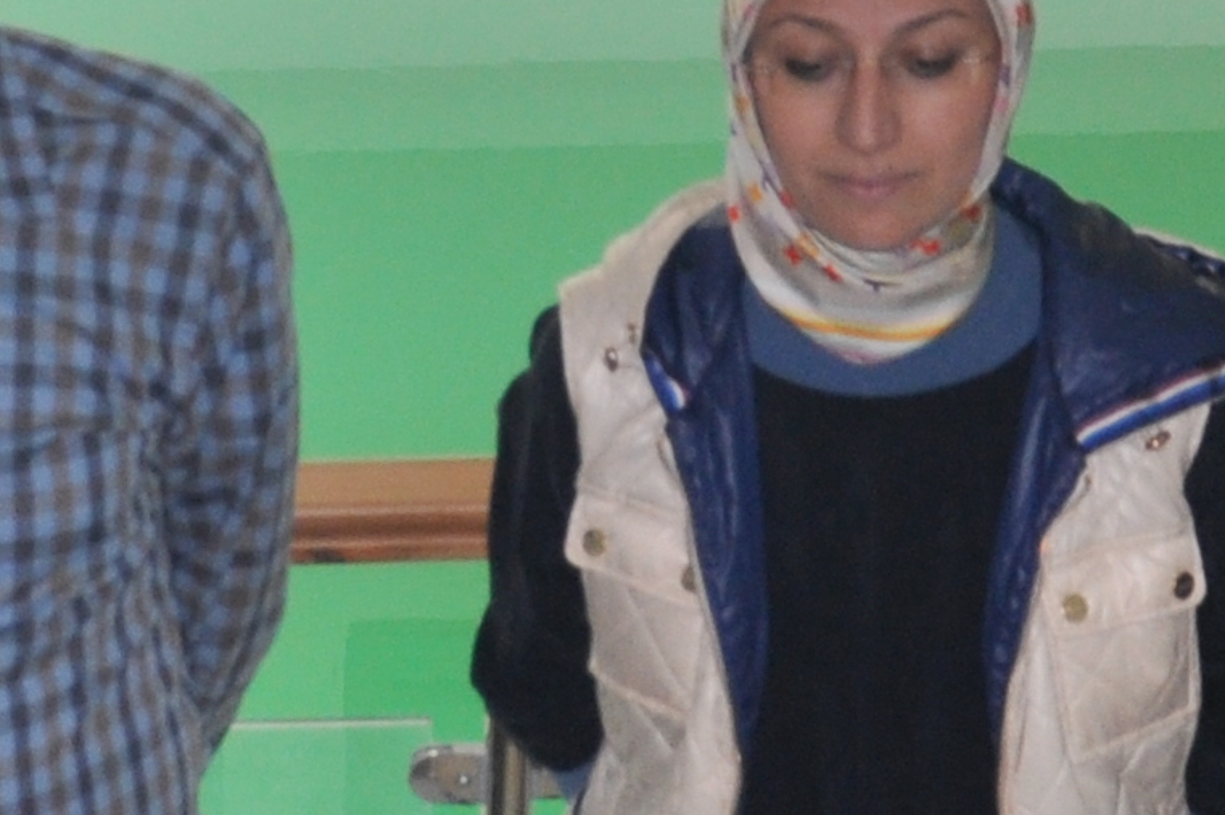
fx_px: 10913
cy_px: 1045
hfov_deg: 6.4
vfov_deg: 4.3
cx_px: -222
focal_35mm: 321
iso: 400
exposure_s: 1/160
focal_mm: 38
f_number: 4.5
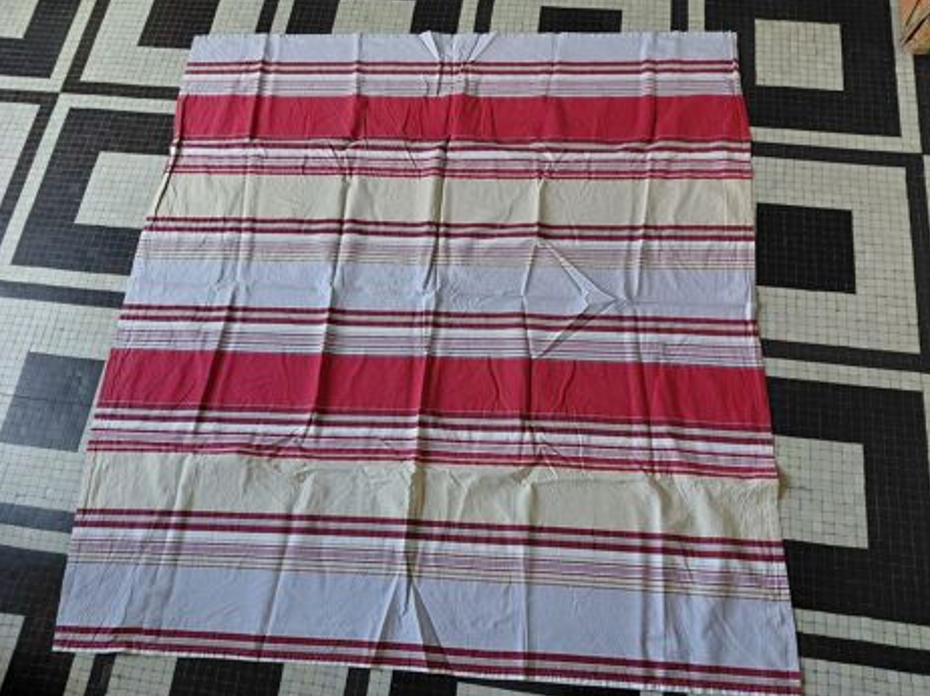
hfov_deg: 67.3
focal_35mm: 26
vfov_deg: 53.0
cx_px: 465
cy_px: 352
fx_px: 698
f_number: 1.8
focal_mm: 4.69
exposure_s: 1/100
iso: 125
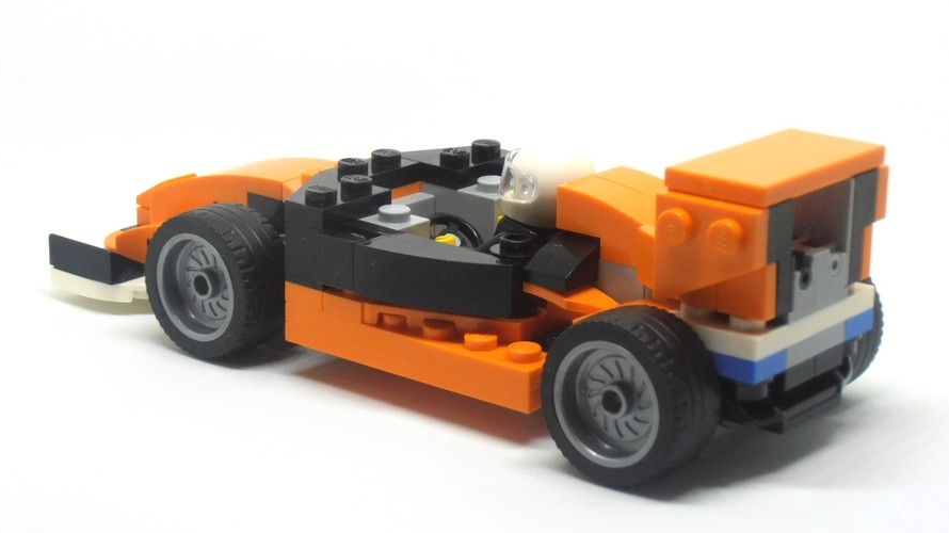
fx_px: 2440
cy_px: 299
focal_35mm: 97
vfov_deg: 12.5
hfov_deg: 22.0
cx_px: 472
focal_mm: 15.51
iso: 125
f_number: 5.1
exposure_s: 1/40
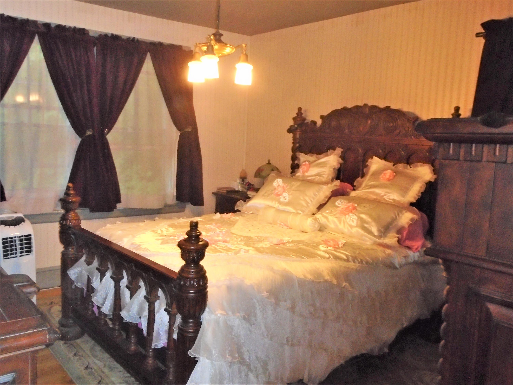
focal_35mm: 31
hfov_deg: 58.4
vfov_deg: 45.4
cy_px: 192
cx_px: 256
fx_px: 459
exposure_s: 1/40
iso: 500
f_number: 3.5
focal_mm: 5.5
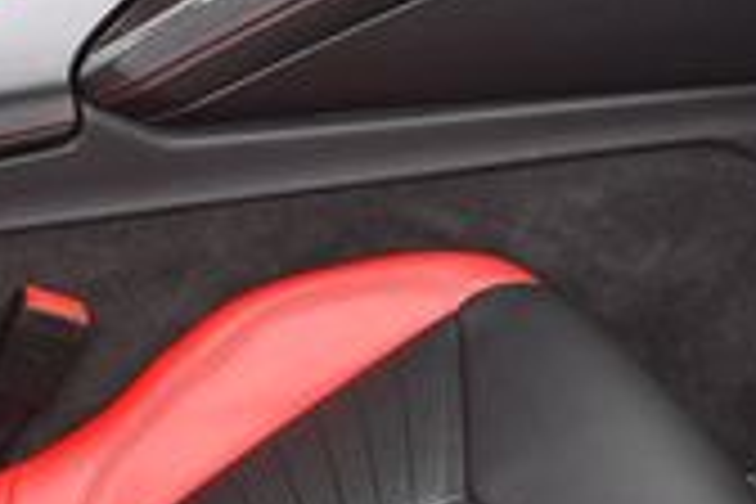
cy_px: 225
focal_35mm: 137
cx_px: 531
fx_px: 2877
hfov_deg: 14.9
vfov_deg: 10.0
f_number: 4
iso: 400
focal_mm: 18
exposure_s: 1/250
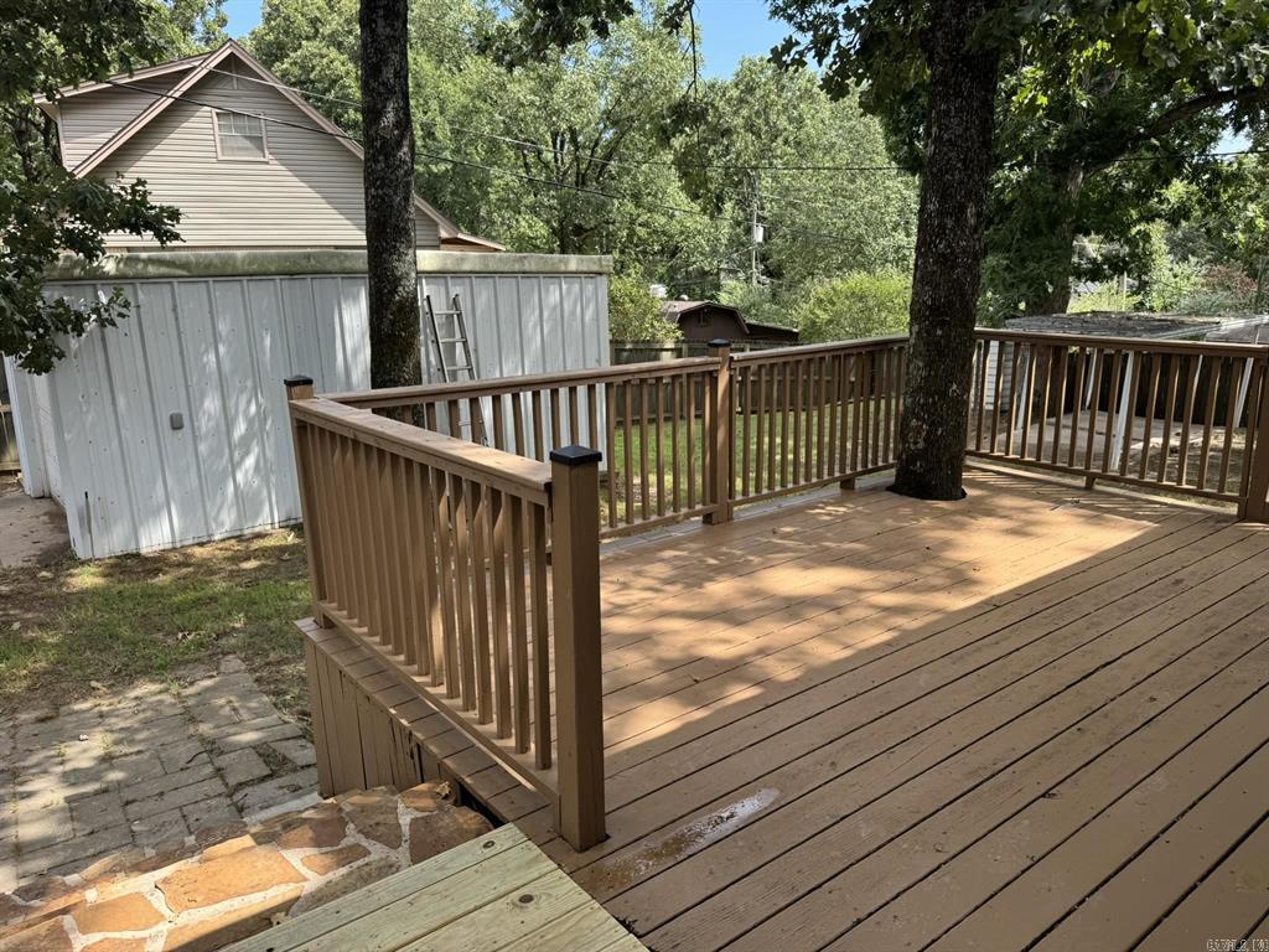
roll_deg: +1.1
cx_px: 634
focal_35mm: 24
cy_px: 476
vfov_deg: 56.8
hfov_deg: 71.6
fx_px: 880
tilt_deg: -14.5
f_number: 1.78
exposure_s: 1/782
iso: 80
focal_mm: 6.76
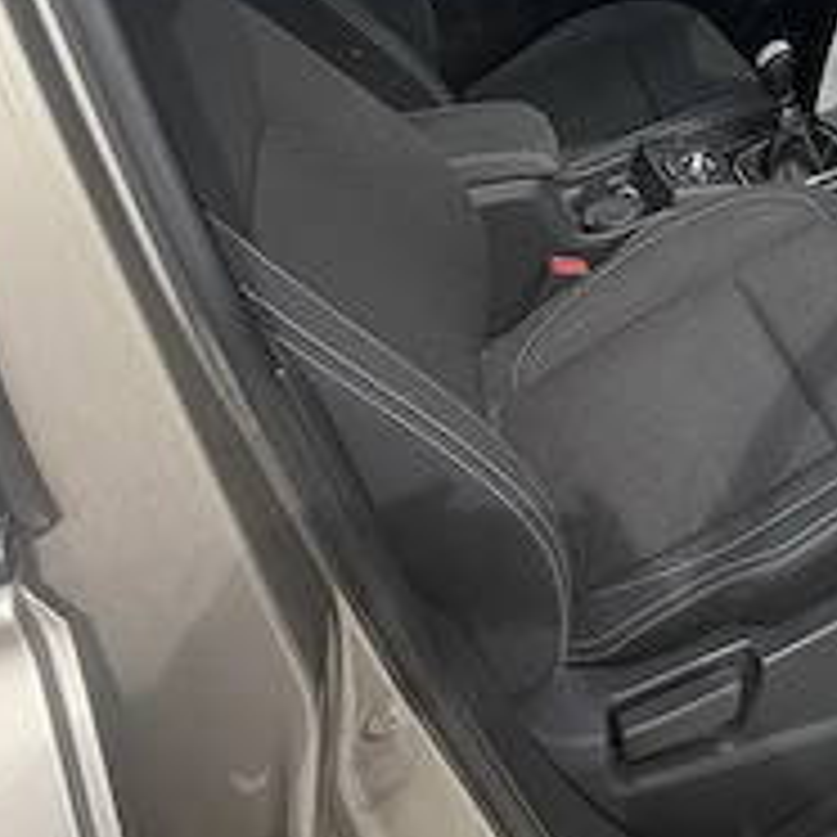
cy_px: -58
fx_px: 1094
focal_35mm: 40
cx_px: 932
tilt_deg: -21.3
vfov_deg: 36.2
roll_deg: +0.7
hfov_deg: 35.5
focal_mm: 2.22
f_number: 2.2
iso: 40
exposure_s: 1/502
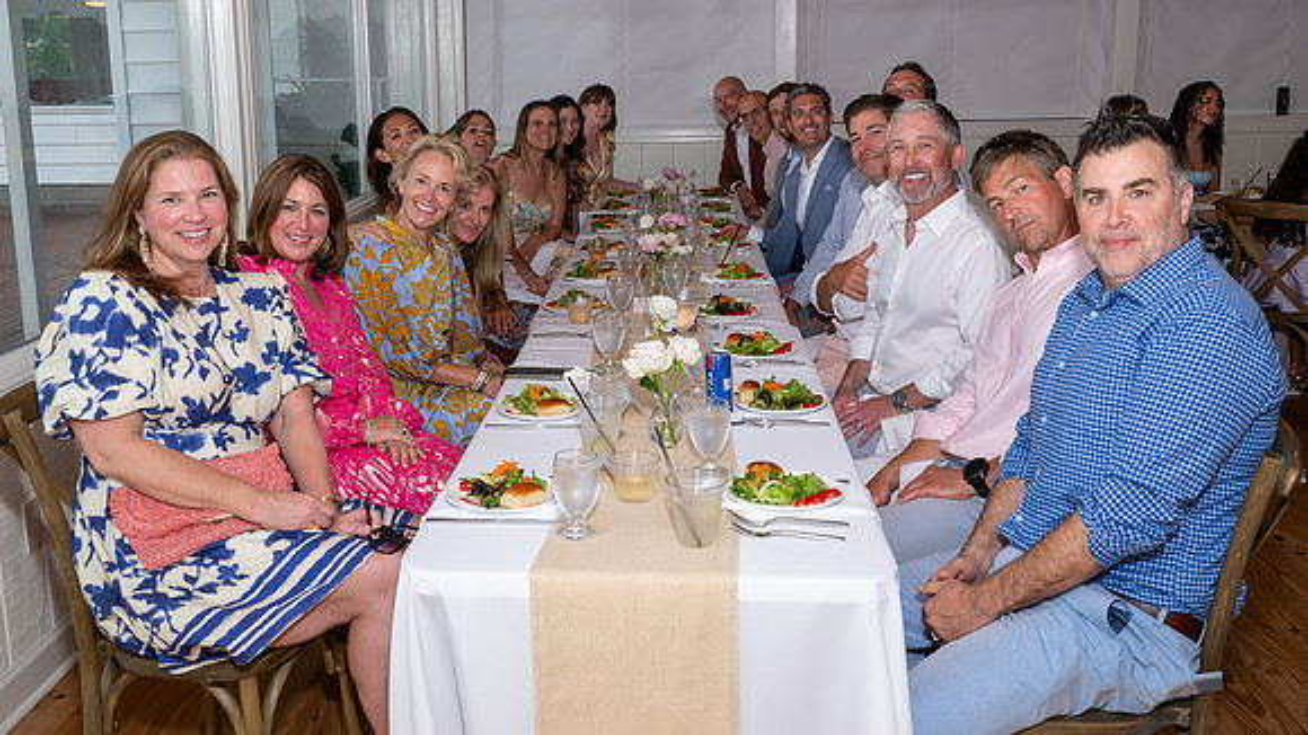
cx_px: 628
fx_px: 1262
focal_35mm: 36
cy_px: 318
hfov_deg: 54.8
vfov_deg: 32.4
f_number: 11
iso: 2000
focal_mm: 32
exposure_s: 1/250
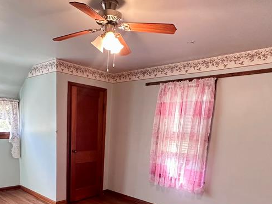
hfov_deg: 60.9
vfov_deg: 44.7
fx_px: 228
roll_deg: -2.9
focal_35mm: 29
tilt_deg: -11.9
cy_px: 176
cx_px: 103
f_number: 2.2
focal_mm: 2.22
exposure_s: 1/120
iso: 250
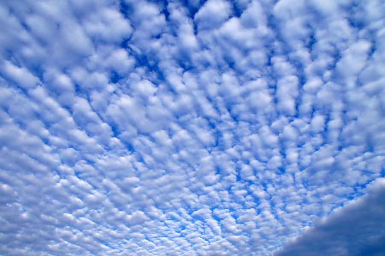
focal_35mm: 30
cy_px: 128
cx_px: 192
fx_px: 320
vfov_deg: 43.5
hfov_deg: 62.0
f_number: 13
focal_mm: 20
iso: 200
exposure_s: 1/160
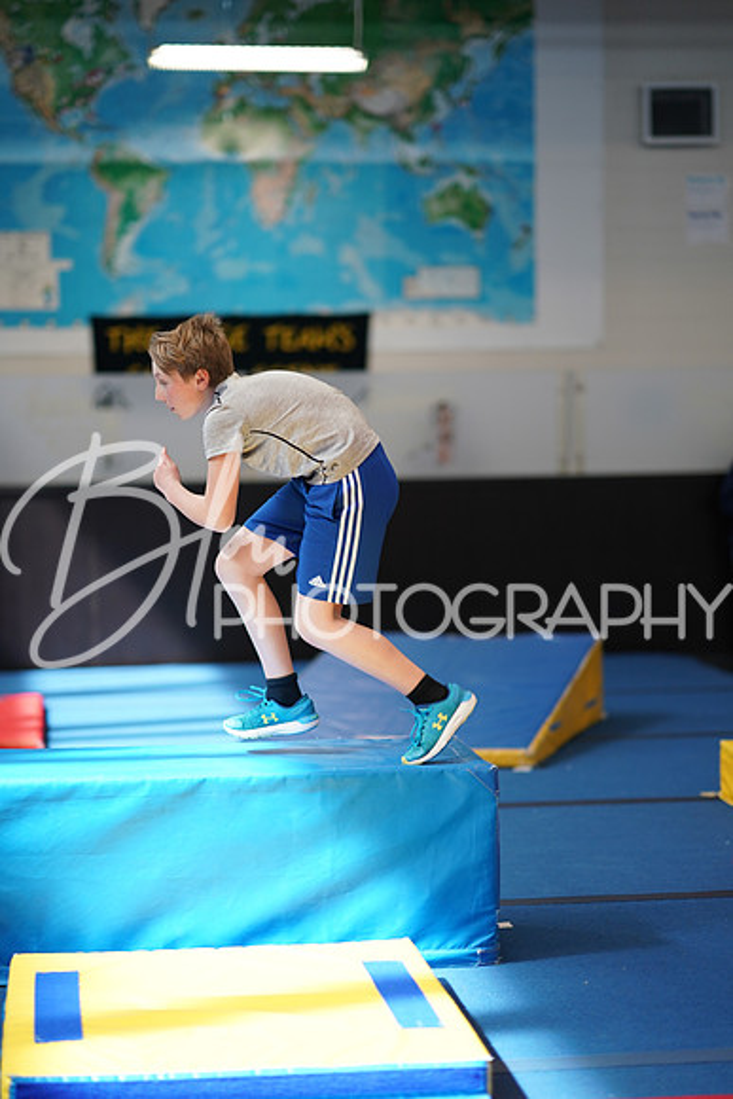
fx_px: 2594
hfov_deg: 16.1
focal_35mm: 85
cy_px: 550
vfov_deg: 23.9
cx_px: 366
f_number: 1.4
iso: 400
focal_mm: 85
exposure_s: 1/500
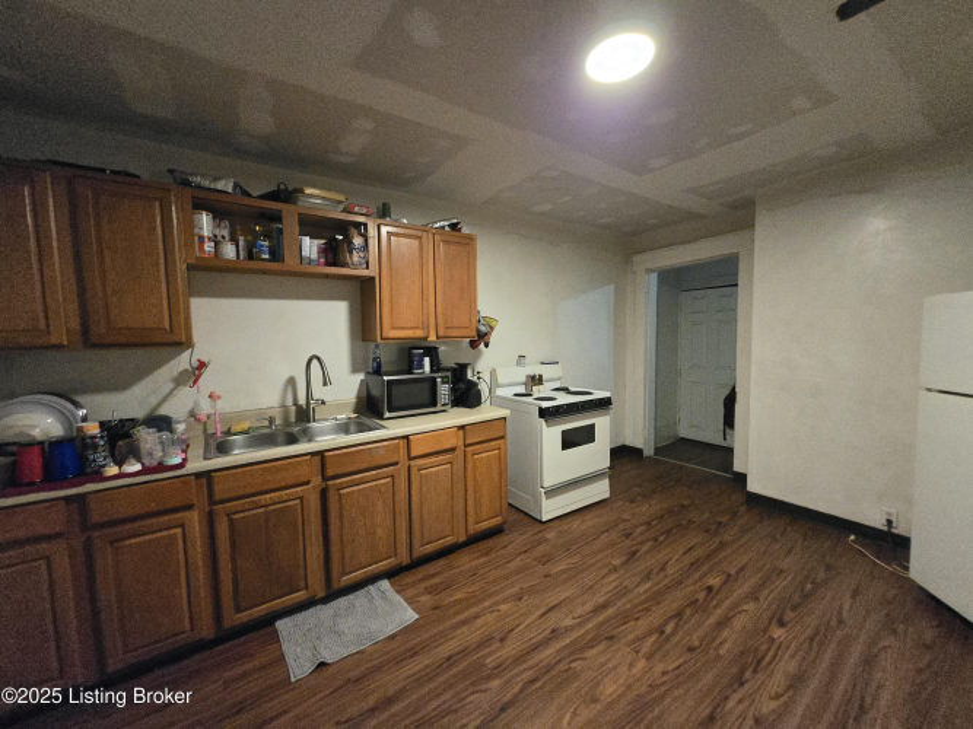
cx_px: 486
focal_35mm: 13
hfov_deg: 106.2
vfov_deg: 89.9
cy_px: 364
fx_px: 365
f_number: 2.2
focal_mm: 1.7
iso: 1250
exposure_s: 1/60
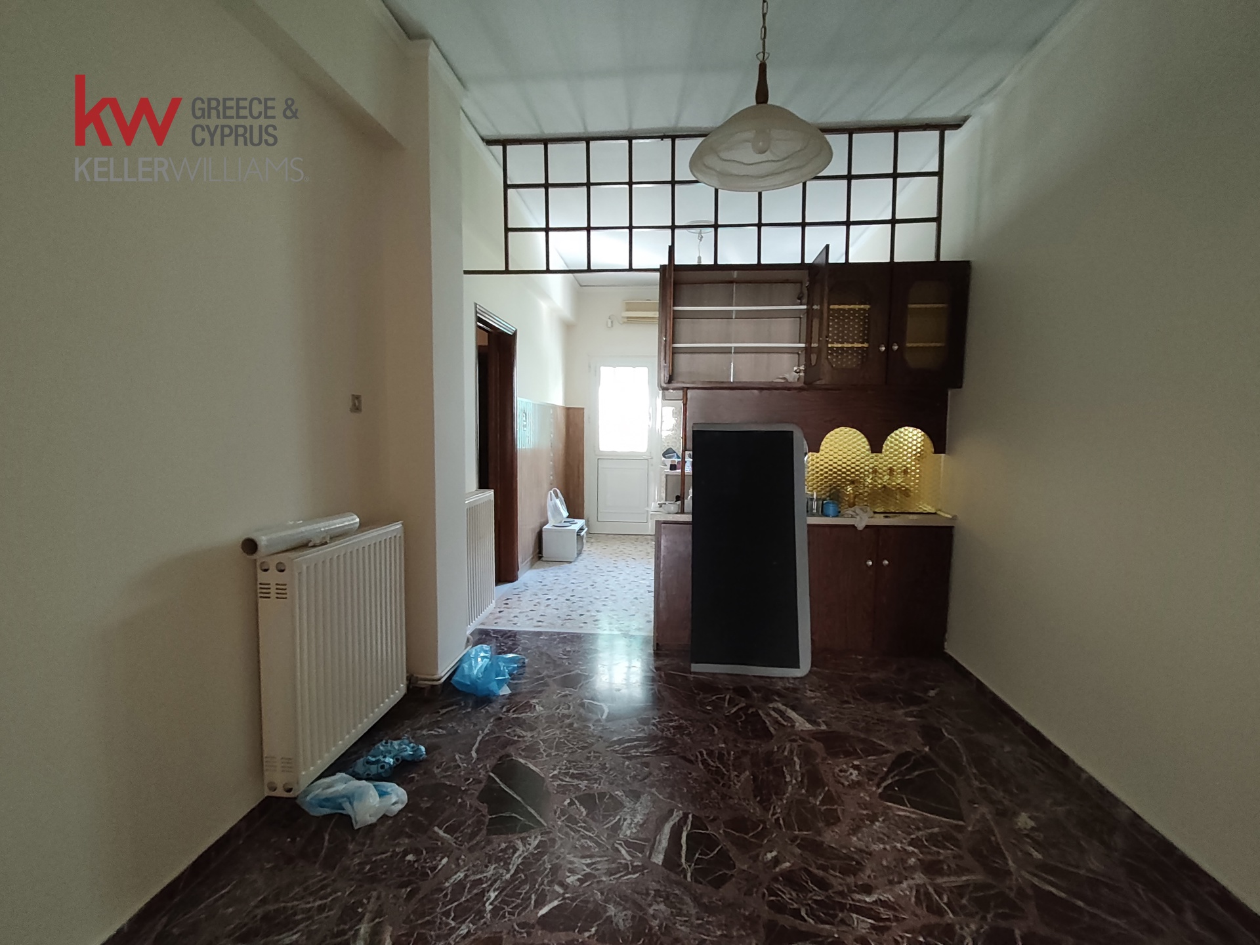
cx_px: 630
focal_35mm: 15
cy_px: 472
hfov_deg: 98.2
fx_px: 546
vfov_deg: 81.7
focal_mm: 1.67
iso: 800
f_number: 2.2
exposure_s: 1/33.3
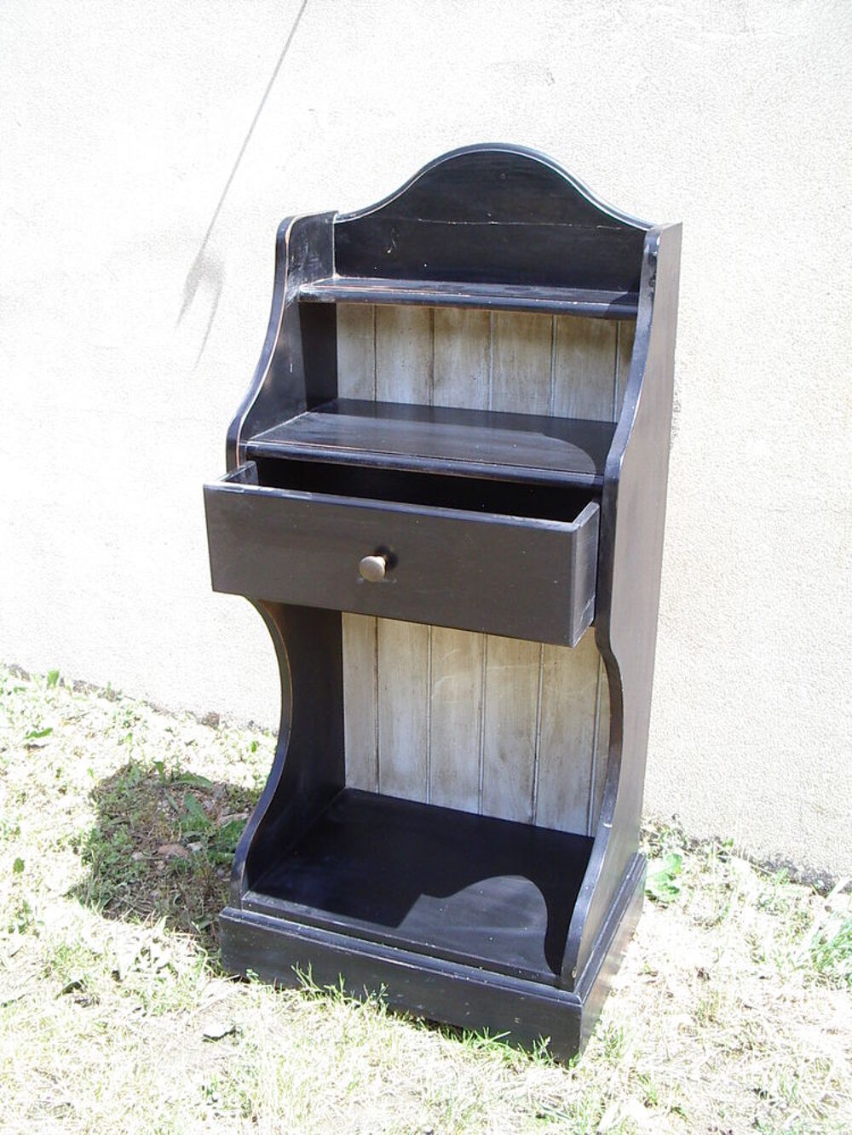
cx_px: 426
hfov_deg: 37.7
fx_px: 1247
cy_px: 568
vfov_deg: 49.0
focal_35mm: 38
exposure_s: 1/160
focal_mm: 5.8
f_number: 4.8
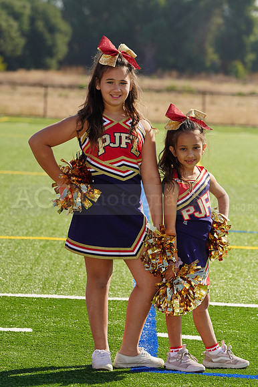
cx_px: 129
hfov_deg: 6.9
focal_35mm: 200
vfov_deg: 10.3
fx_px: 2152
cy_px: 194
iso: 100
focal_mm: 200
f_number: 8
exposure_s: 1/250
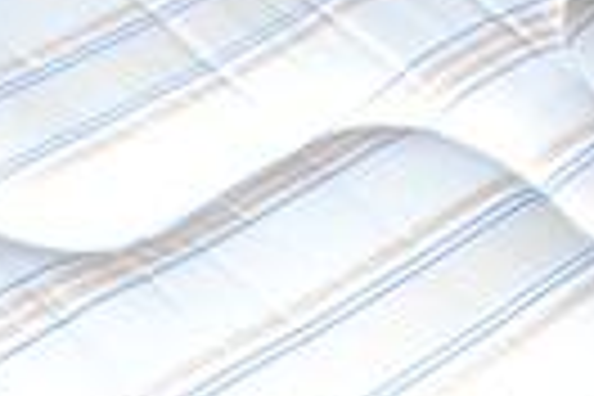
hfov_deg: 17.2
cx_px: -27
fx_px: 1914
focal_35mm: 116
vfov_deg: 9.7
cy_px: -695
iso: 400
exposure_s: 1/60
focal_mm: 10
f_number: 4
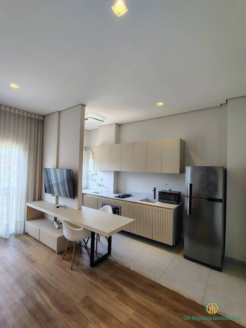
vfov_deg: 94.5
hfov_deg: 78.1
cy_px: 164
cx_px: 123
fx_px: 152
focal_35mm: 16
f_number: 2.2
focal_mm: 2.13
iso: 246
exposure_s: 1/60
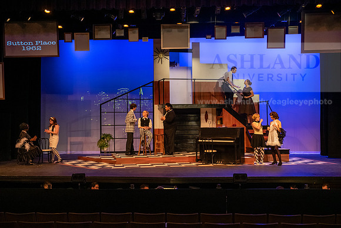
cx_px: 170
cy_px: 114
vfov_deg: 24.6
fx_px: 521
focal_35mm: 55
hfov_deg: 36.2
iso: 3200
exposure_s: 1/200
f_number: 3.5
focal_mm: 55
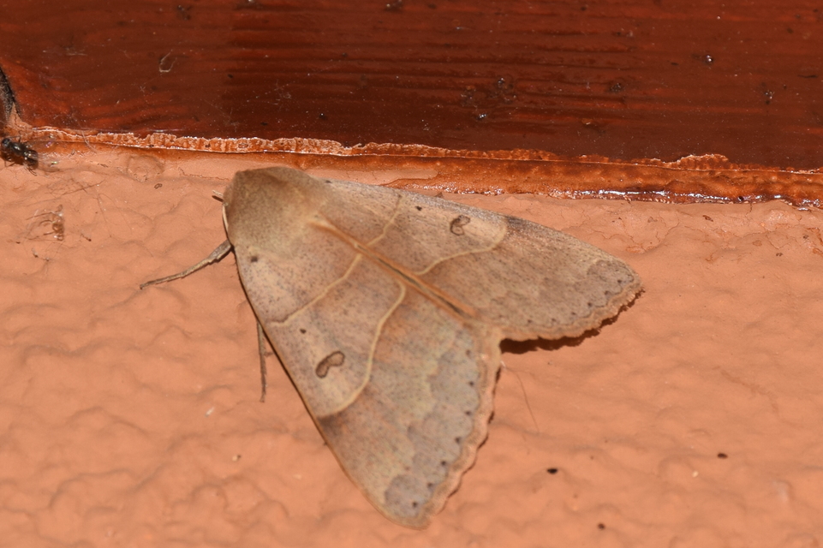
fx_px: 4799
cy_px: 274
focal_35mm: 210
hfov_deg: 9.8
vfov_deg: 6.5
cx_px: 412
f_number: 13
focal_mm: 140
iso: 100
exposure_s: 1/160
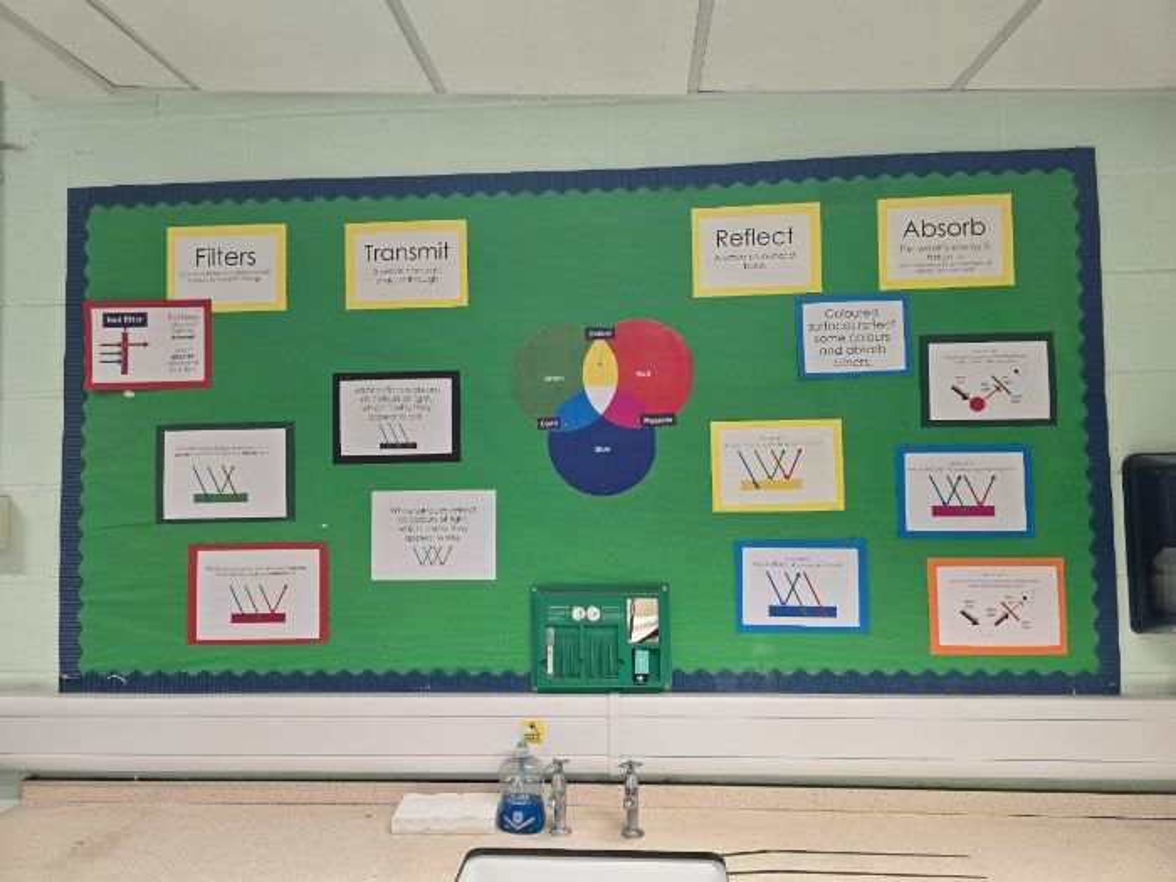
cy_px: 441
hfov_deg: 73.9
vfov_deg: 58.9
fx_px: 781
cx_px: 588
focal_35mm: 23
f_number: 1.7
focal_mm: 6.3
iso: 250
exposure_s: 1/100
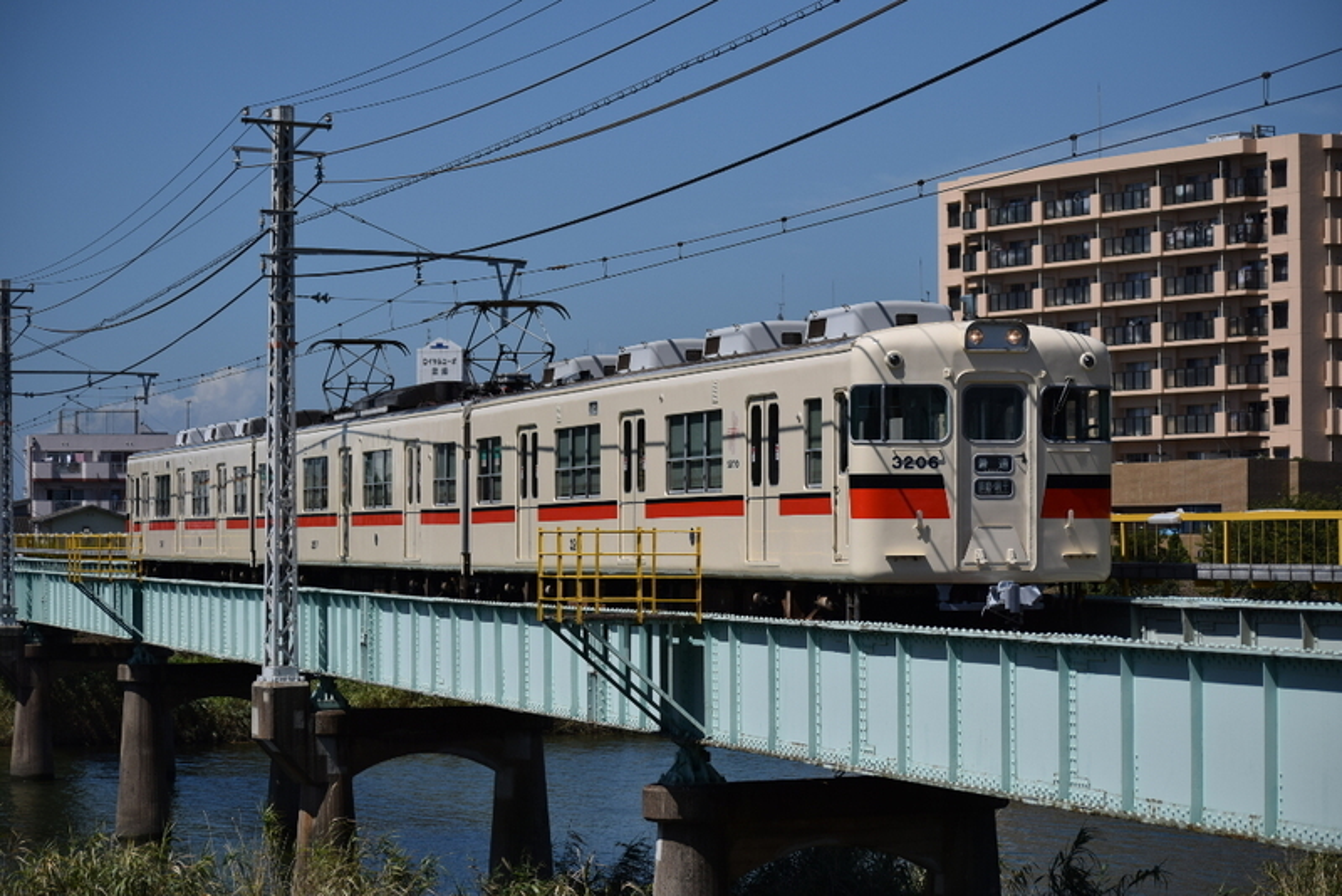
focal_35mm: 102
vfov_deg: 13.4
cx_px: 671
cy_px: 448
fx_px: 3803
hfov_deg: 20.0
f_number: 4.2
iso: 100
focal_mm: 68
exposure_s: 1/3200
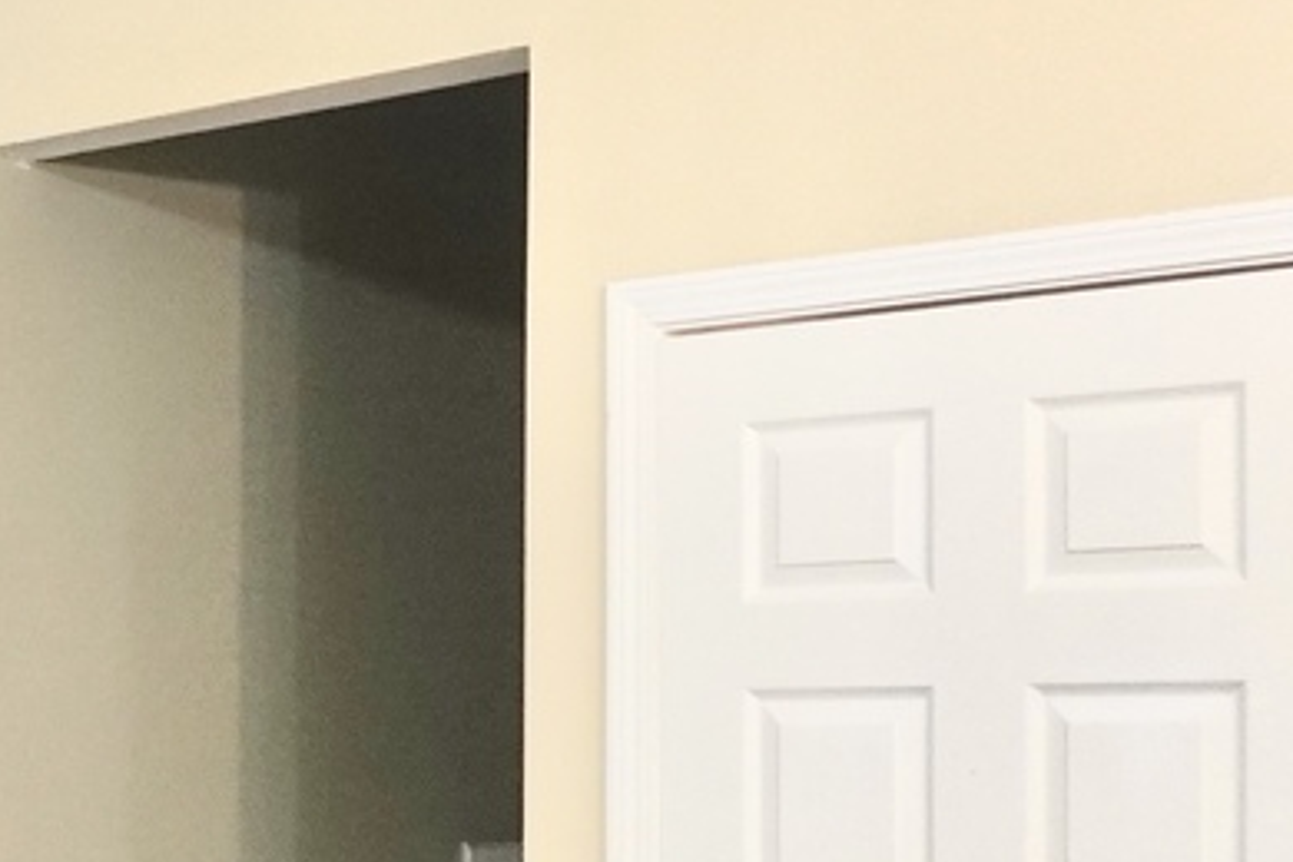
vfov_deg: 16.3
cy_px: 753
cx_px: -504
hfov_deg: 21.5
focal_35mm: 83
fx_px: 2981
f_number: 2
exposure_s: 1/80
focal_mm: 7.6
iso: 640
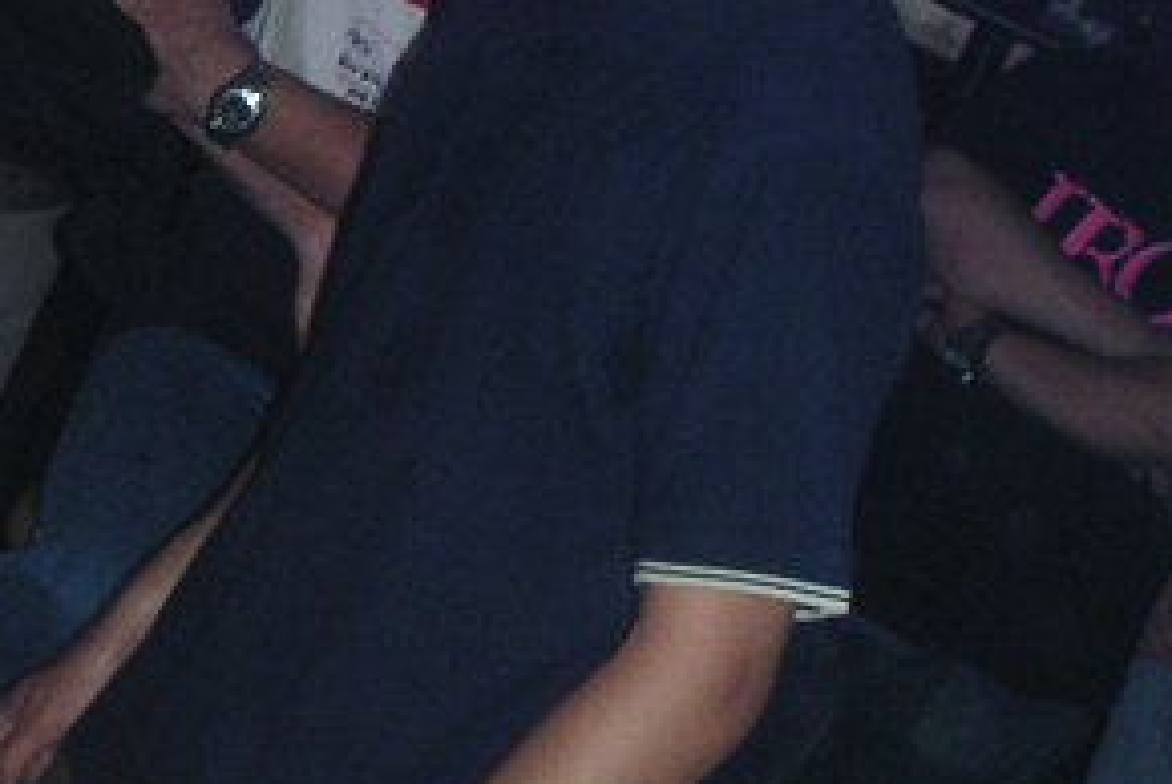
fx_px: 3454
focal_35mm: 106
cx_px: 57
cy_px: -81
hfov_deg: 18.8
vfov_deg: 12.7
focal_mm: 5.7
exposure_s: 1/45
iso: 160
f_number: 2.8
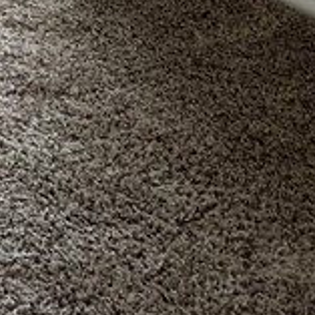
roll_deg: -3.6
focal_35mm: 150
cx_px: -359
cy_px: -337
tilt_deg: -12.9
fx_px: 1544
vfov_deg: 10.6
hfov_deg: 10.5
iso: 100
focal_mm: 5.7
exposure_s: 1/121
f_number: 1.5
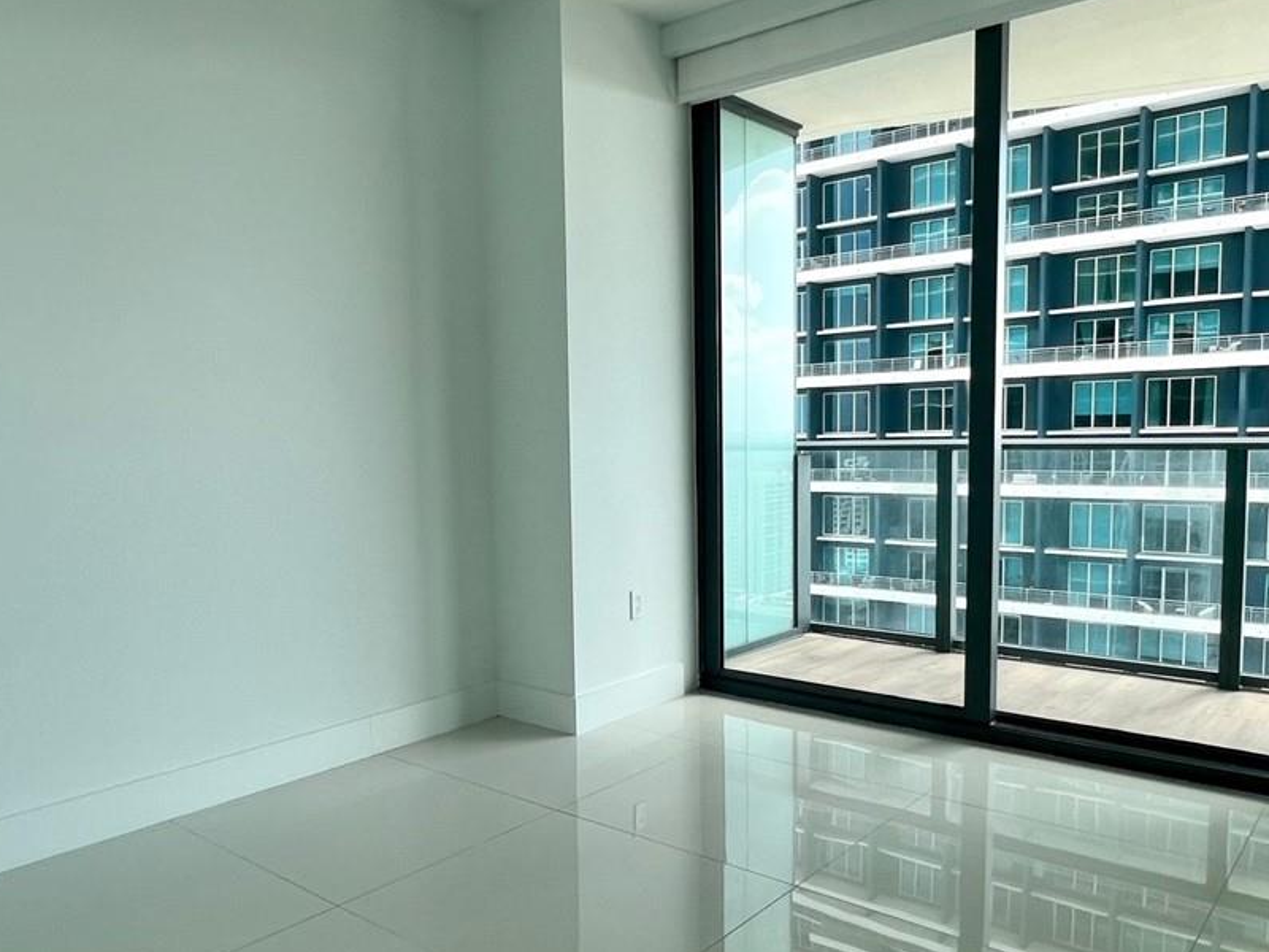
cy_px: 528
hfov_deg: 67.1
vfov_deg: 53.0
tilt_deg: -6.0
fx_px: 953
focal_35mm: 26
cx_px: 560
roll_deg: +0.5
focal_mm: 1.57
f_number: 1.8
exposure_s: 1/239
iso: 32
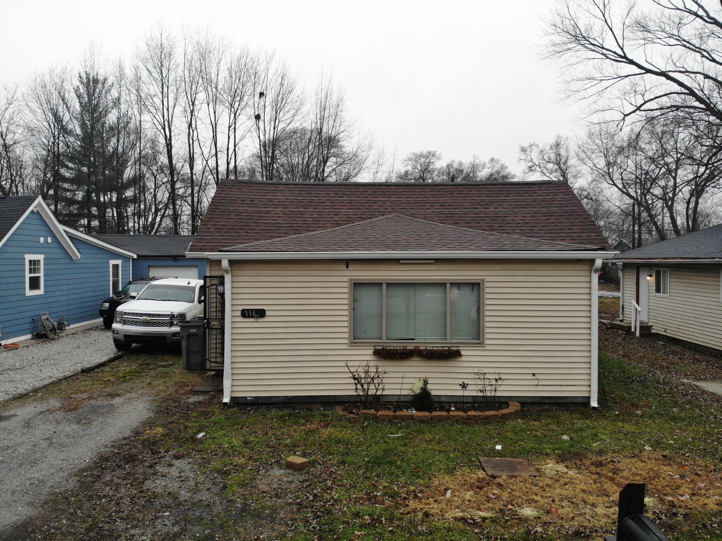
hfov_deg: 71.6
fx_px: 500
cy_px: 270
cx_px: 361
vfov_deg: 56.8
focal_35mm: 24
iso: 115
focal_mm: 4.5
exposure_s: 1/66.8
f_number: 2.8
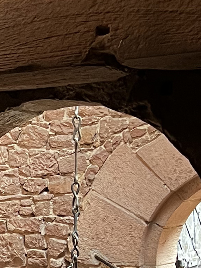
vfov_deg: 14.4
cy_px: 215
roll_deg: +2.8
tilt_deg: -0.5
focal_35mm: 136
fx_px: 1053
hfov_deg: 10.1
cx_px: -199
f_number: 1.5
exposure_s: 1/60
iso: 200
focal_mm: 5.7
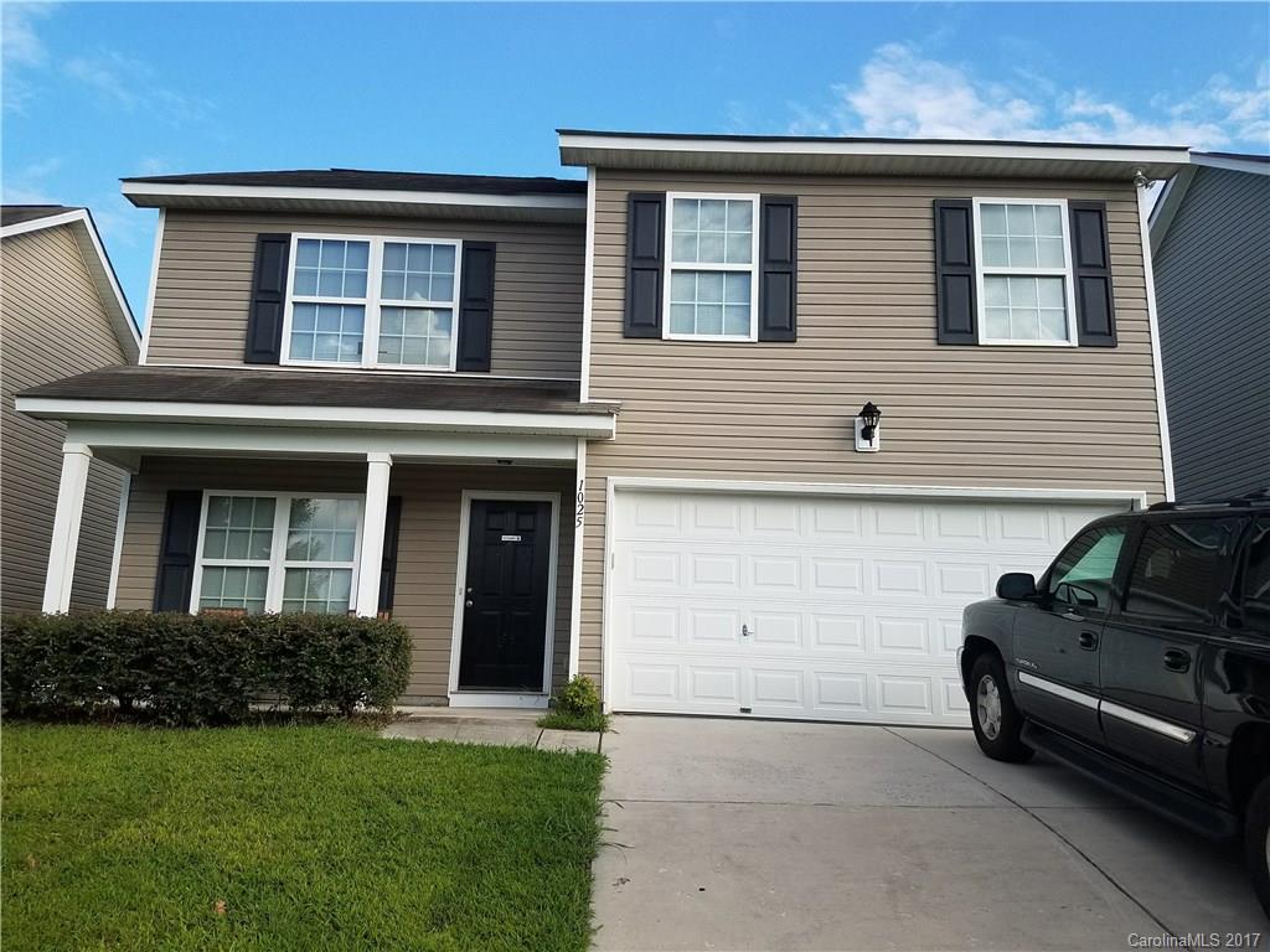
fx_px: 954
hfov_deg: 67.3
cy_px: 476
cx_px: 635
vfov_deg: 53.1
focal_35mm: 26
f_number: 1.7
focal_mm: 4.2
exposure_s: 1/912
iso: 40
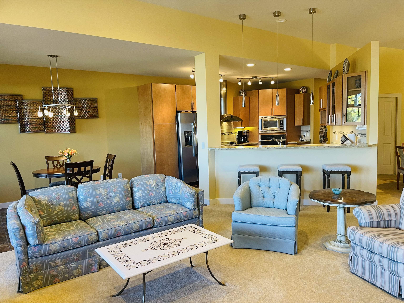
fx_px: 303
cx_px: 202
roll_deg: +1.8
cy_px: 152
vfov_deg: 53.1
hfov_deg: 67.3
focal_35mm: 26
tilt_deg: -5.6
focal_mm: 4.2
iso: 80
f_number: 1.6
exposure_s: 1/60
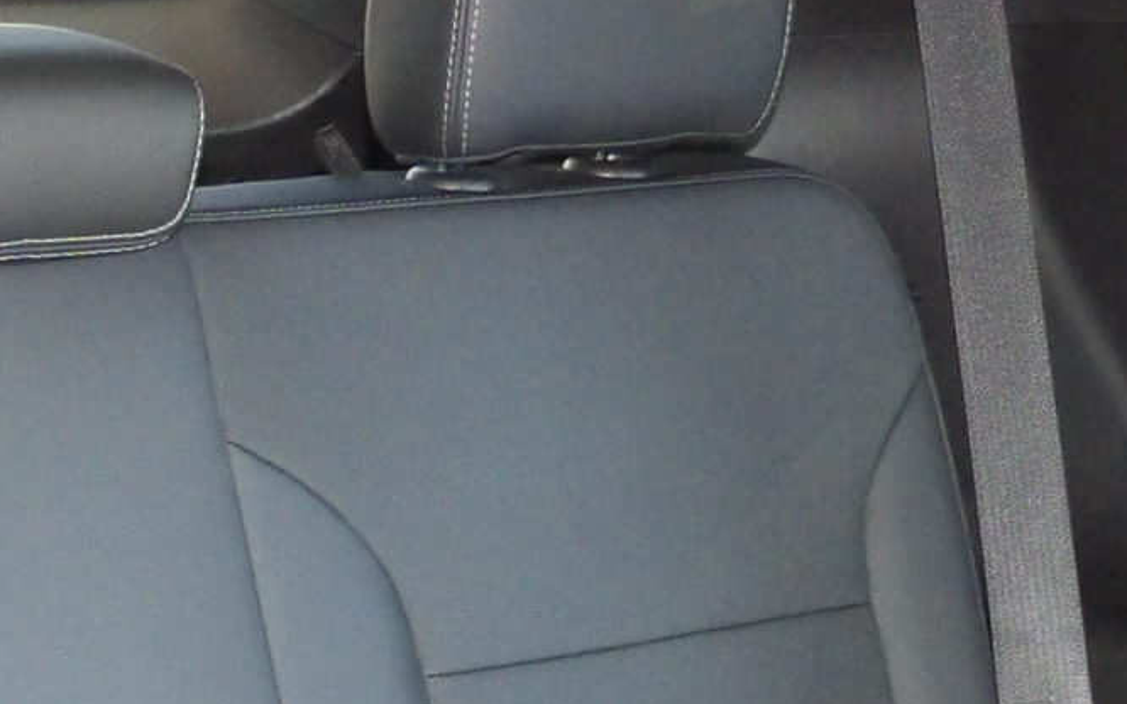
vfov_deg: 12.3
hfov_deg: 20.6
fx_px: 3040
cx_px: 108
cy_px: 1193
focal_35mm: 99
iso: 423
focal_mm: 4.3
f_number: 3.2
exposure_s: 1/33
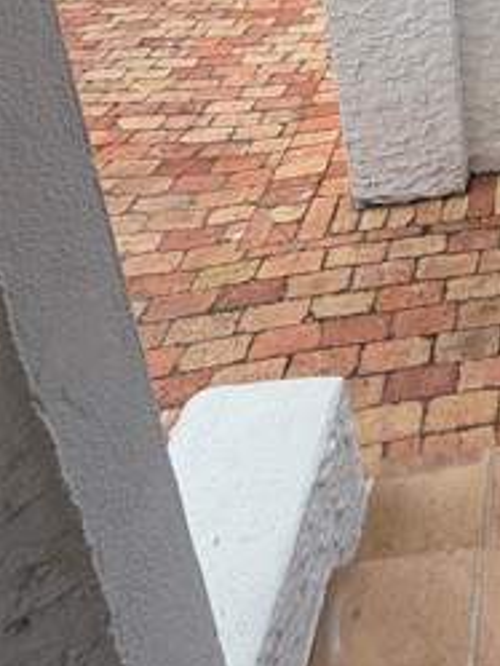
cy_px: -134
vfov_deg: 38.2
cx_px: 639
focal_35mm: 36
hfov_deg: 31.3
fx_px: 693
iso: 40
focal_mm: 2.22
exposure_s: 1/564
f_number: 2.2
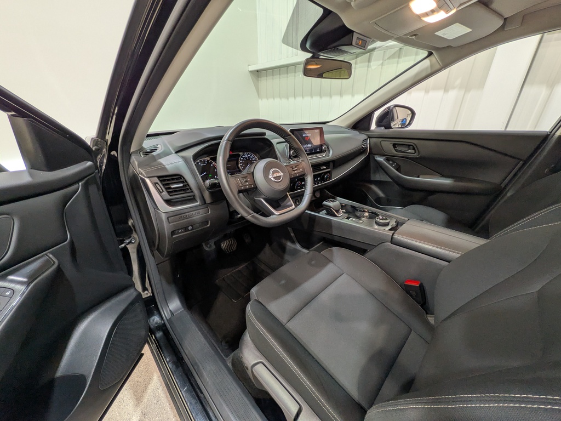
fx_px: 227
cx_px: 280
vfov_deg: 85.7
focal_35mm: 14
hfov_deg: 102.1
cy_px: 210
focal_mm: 1.83
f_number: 2.2
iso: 63
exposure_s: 1/30
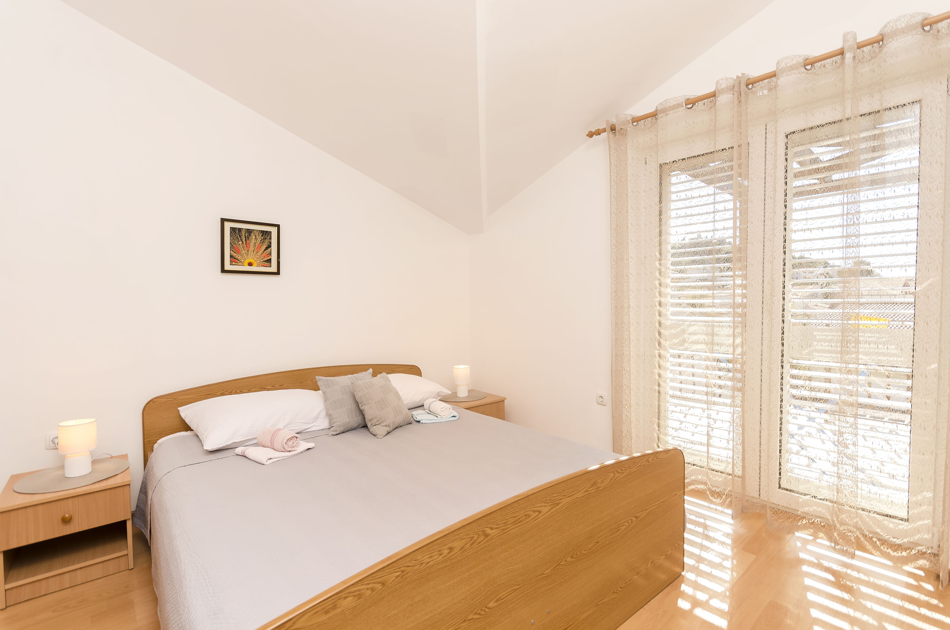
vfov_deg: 71.8
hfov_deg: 95.1
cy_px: 315
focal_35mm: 16
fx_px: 435
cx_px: 475
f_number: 7.1
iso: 100
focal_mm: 11
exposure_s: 1/100
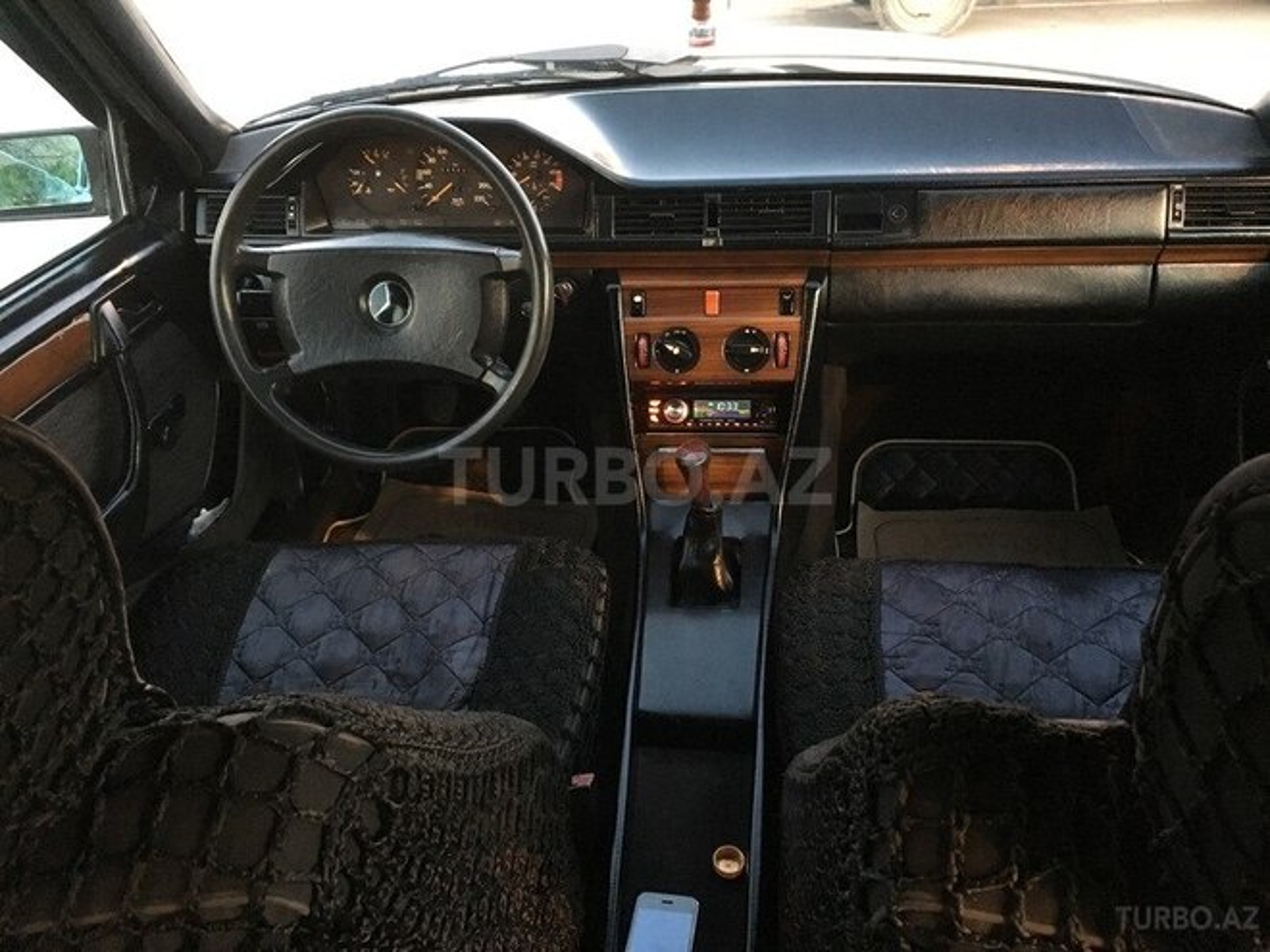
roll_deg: +3.5
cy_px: 476
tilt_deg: -30.9
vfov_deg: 48.2
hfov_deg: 61.7
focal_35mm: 29
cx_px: 635
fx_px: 1064
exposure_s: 1/17
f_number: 2.2
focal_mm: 4.15
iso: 320
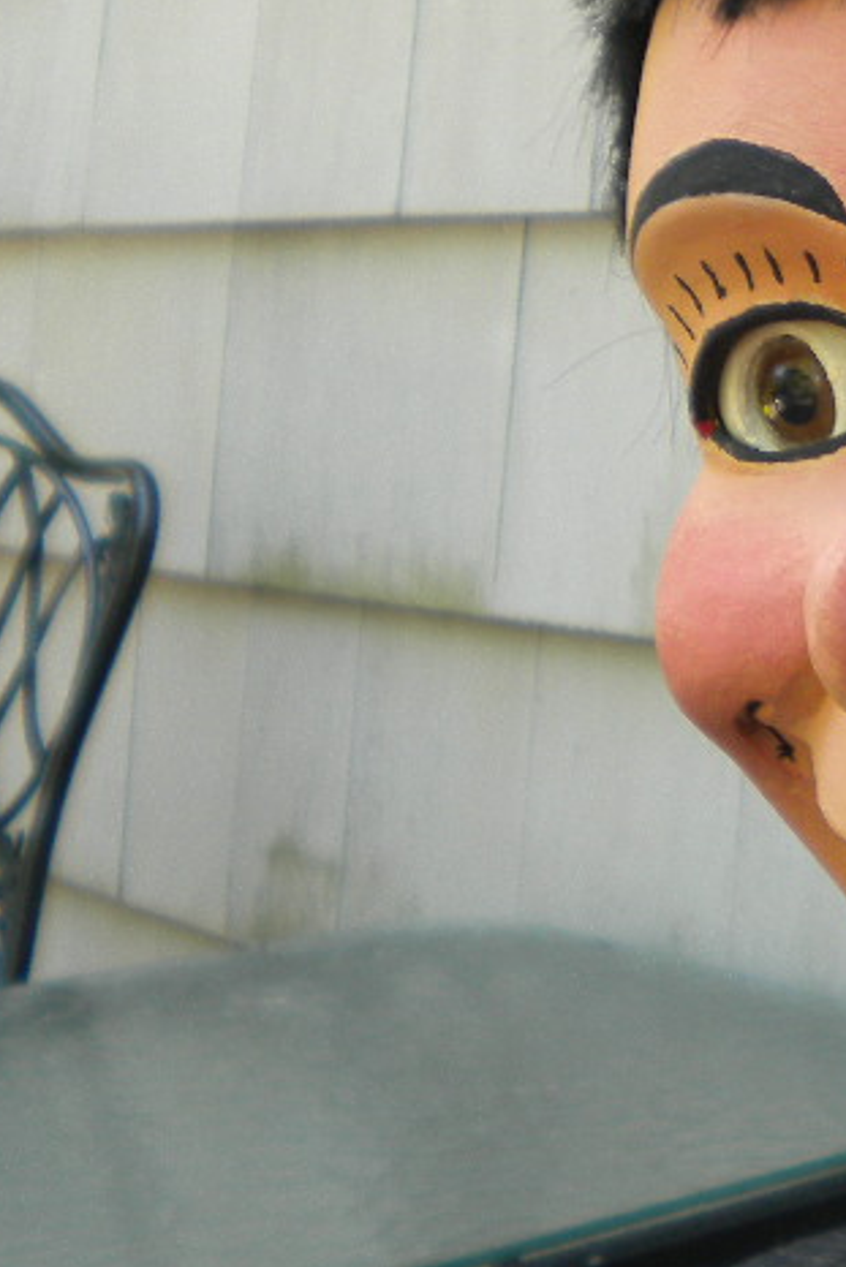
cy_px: 495
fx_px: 2818
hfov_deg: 16.2
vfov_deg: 25.3
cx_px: 1091
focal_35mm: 80
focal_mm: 6.3
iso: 100
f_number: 3.1
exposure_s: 1/58.8
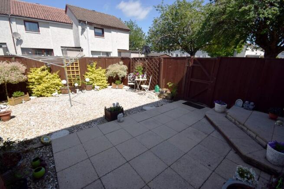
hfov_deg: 100.4
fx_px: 118
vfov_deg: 77.4
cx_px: 142
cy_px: 94
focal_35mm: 15
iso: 100
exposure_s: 1/200
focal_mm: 10
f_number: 9
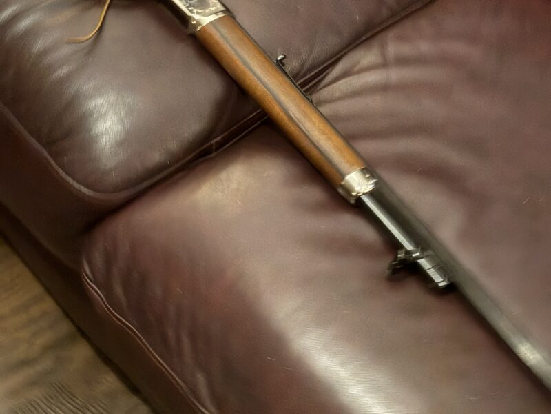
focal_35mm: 52
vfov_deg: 28.0
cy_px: 207
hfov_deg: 36.8
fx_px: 828
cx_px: 276
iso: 320
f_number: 1.6
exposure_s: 1/9
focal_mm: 5.96
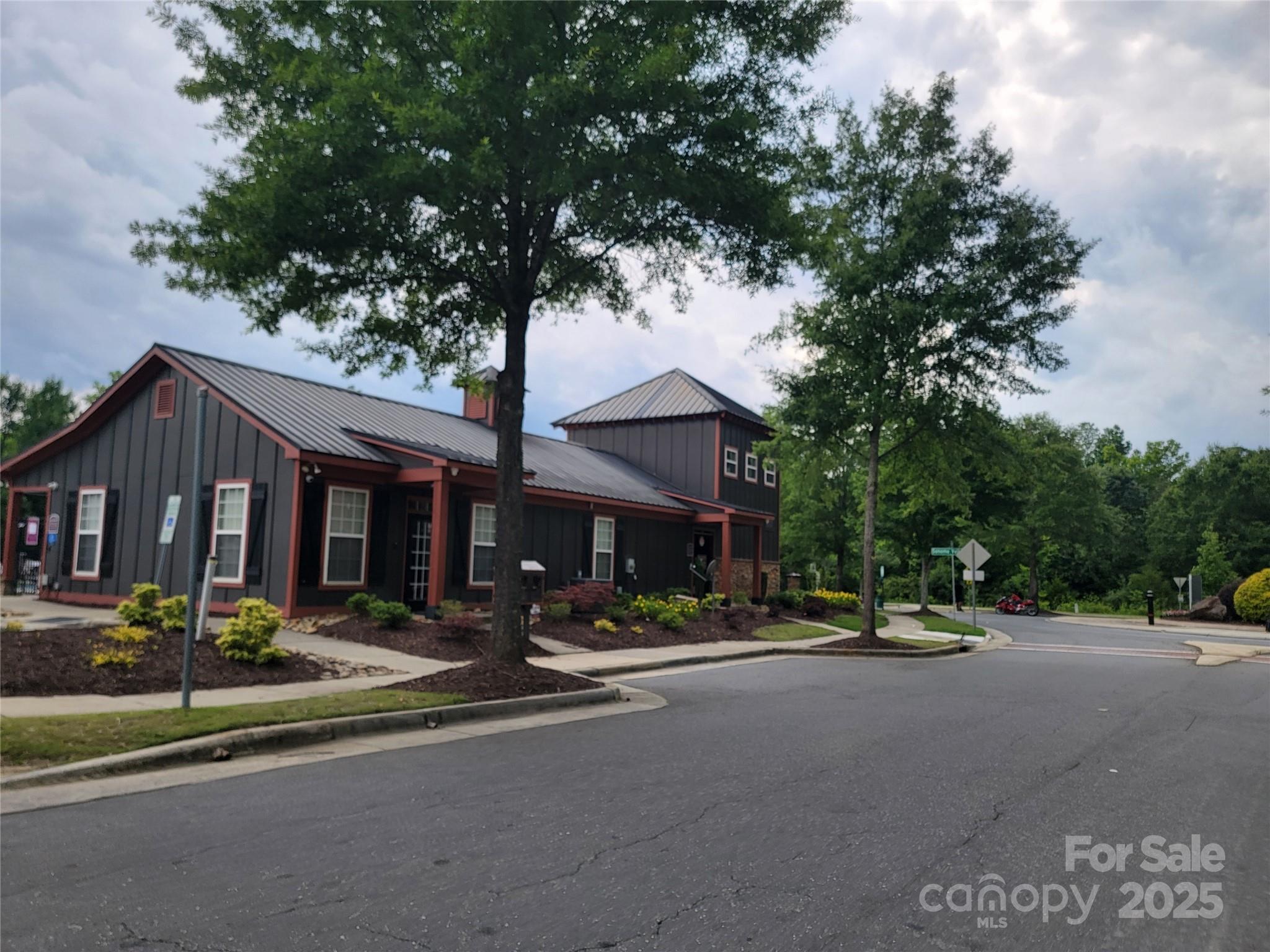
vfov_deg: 56.8
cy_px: 476
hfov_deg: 71.6
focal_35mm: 24
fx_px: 881
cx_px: 635
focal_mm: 6.7
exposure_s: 1/431
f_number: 1.8
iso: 16
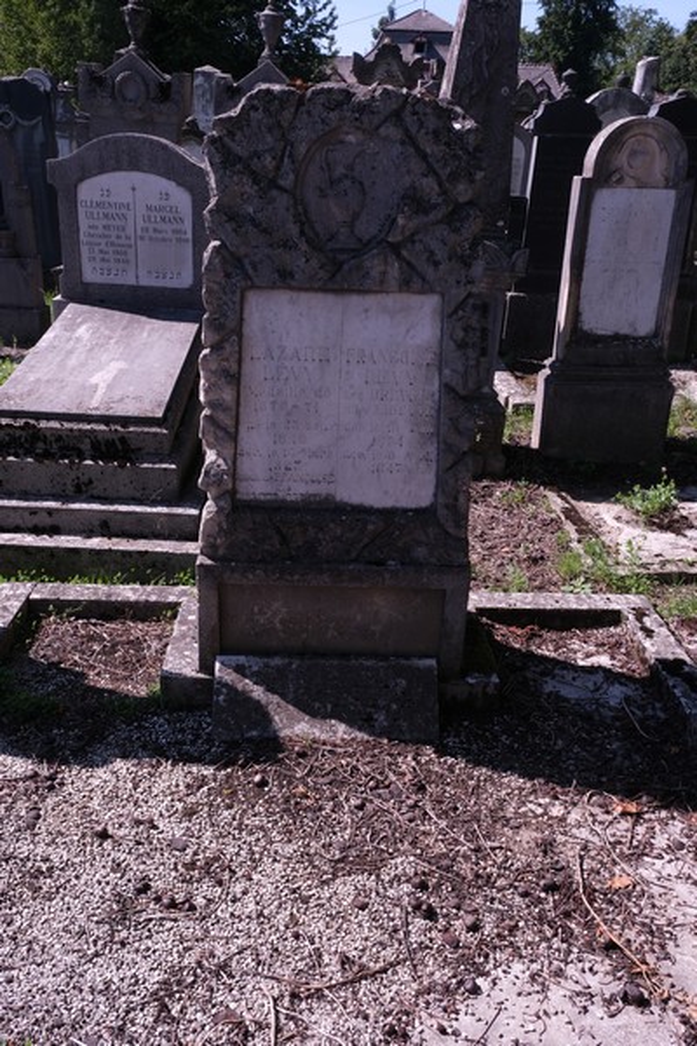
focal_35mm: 29
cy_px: 523
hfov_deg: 45.0
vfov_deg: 63.7
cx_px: 348
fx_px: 842
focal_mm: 19.6
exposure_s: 1/85
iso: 160
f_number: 11
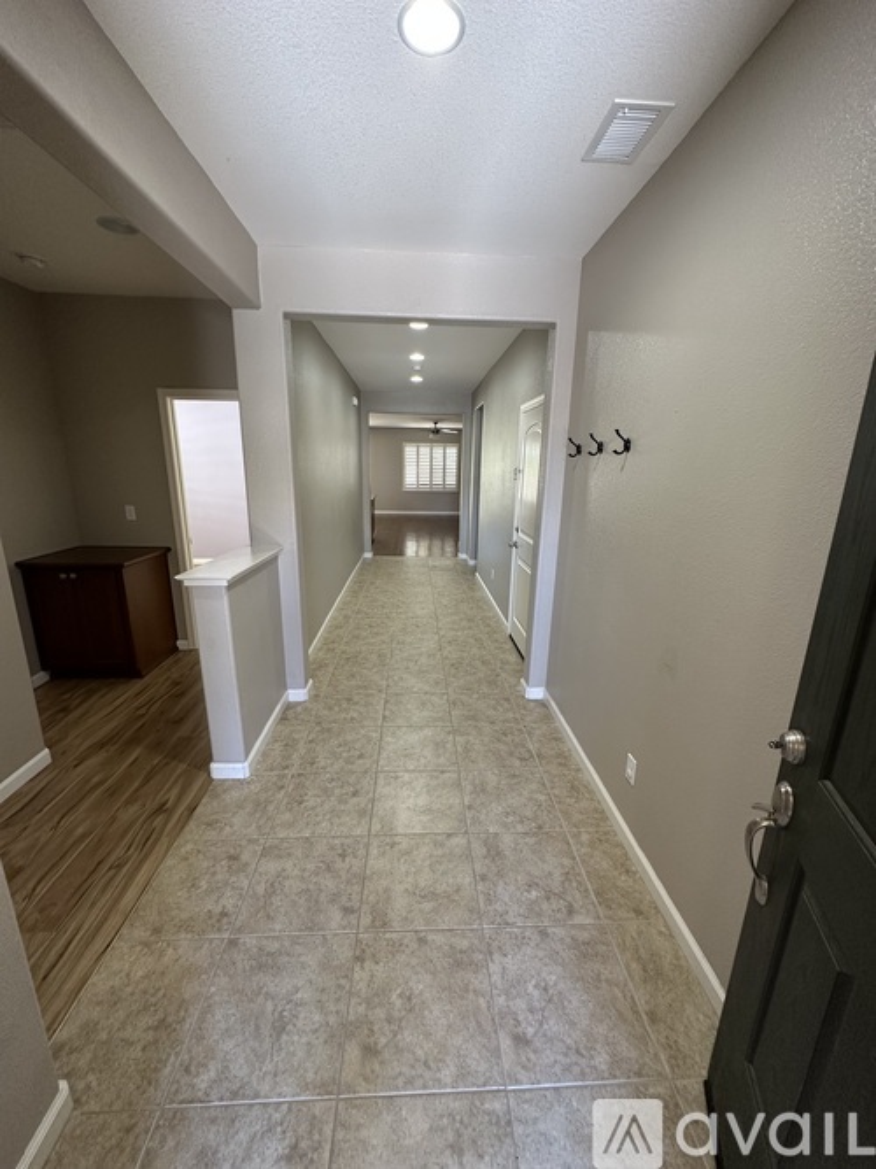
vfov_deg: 102.1
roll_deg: -0.8
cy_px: 584
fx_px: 473
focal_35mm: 14
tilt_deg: -14.1
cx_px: 438
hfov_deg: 85.7
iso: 160
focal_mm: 2.22
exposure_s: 1/60
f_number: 2.2
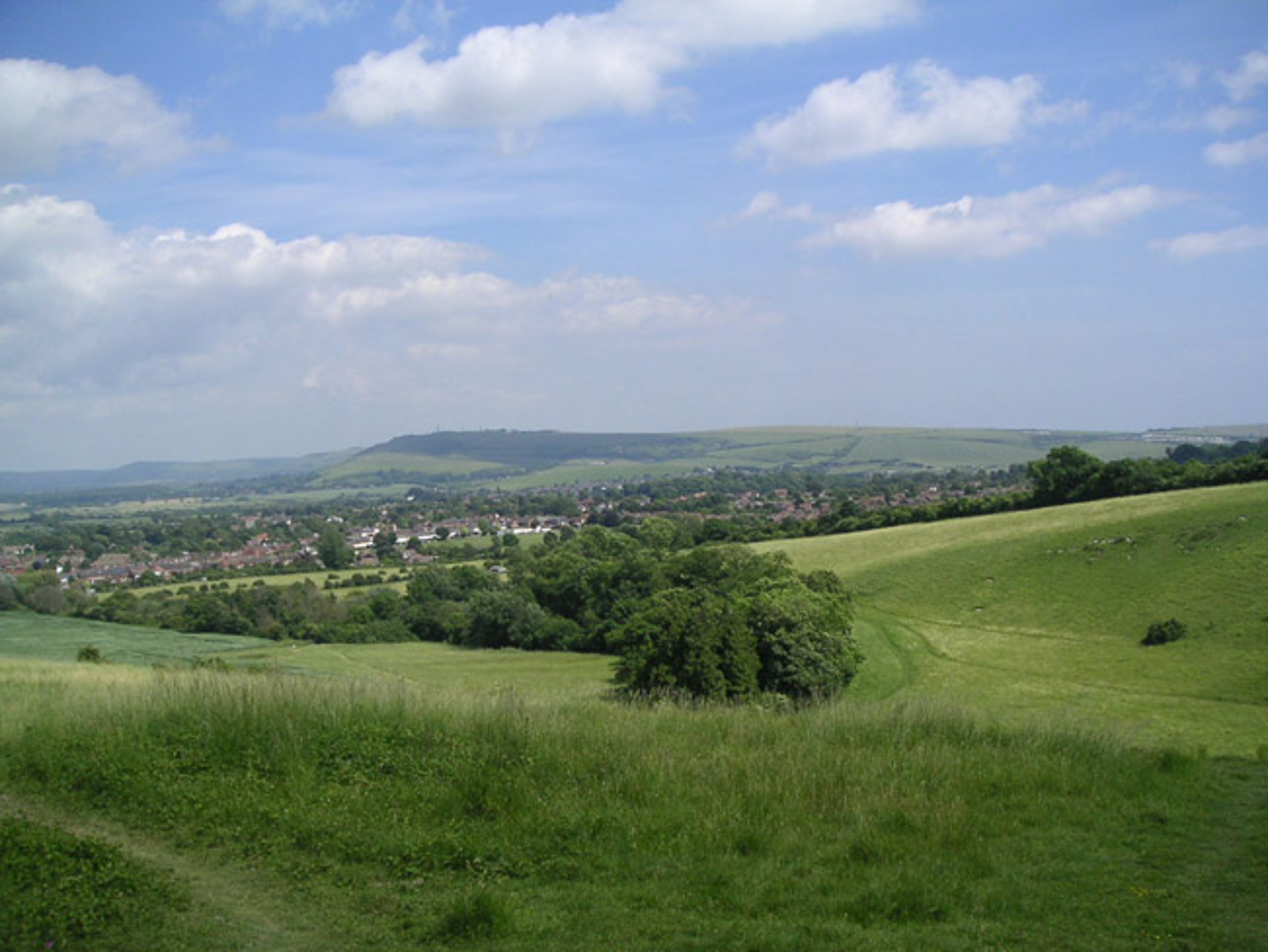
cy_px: 476
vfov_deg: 37.7
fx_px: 1392
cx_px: 634
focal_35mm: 38
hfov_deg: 49.0
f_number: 6.7
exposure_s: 1/180
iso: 50
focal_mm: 6
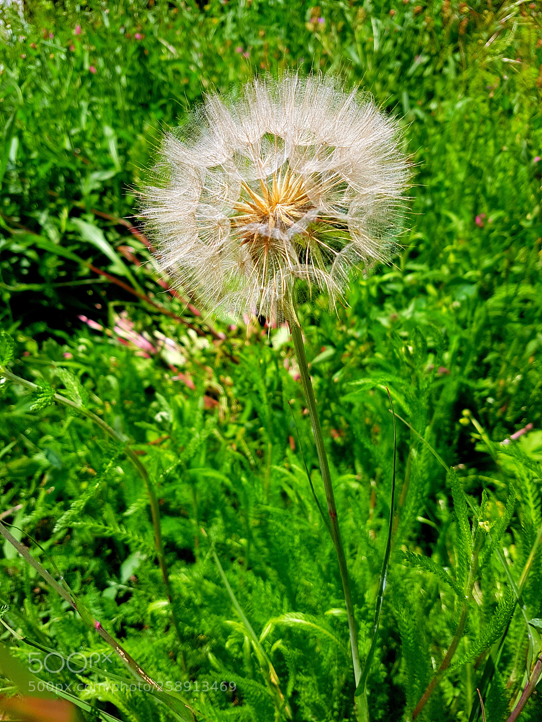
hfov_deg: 53.1
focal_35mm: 26
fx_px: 543
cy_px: 361
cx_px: 271
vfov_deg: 67.3
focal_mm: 4.2
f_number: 1.7
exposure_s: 1/2080
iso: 50
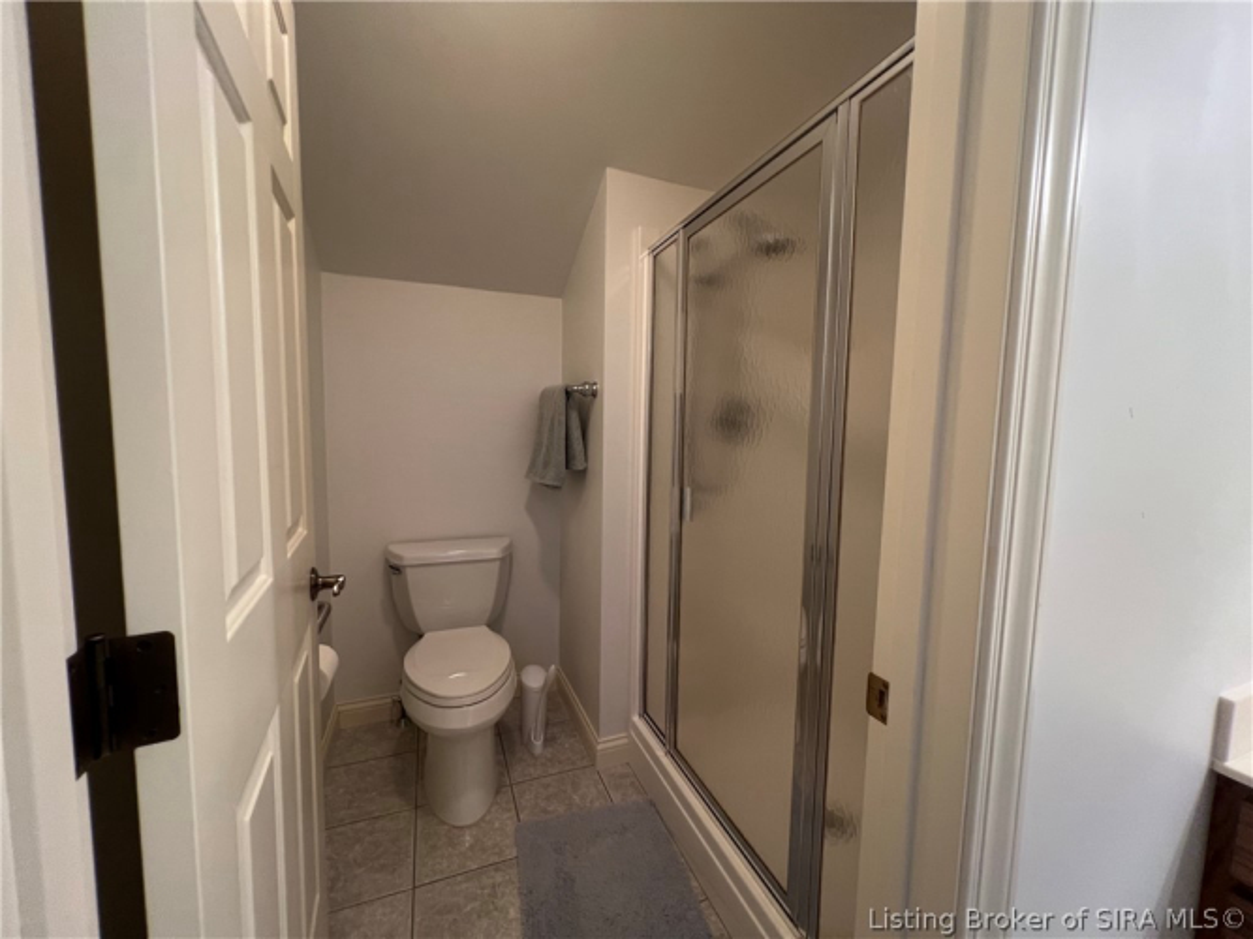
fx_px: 470
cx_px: 626
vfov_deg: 89.9
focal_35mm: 13
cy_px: 470
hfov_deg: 106.2
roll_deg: -0.8
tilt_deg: -4.8
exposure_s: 1/60
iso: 200
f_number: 1.8
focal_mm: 1.57
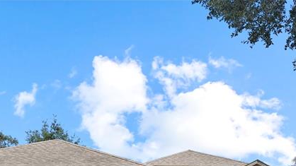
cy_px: 240
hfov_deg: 49.4
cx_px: 143
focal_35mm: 41
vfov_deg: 23.8
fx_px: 322
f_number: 6.3
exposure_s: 1/100
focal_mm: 16
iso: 320
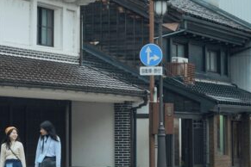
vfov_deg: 8.8
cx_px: 82
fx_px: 1081
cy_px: 24
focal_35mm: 155
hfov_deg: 13.2
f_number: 2.8
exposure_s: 1/200
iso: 50
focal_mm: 58.8
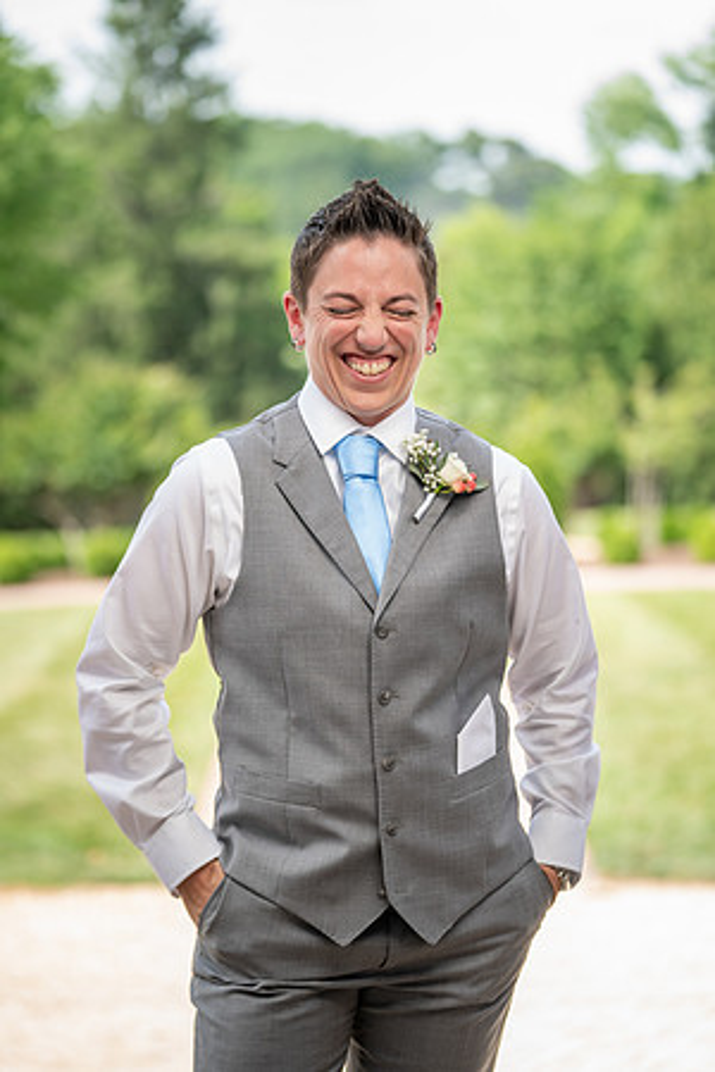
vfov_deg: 24.2
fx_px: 2502
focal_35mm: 84
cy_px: 536
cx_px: 358
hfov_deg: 16.3
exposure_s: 1/250
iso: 50
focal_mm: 84
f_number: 2.8
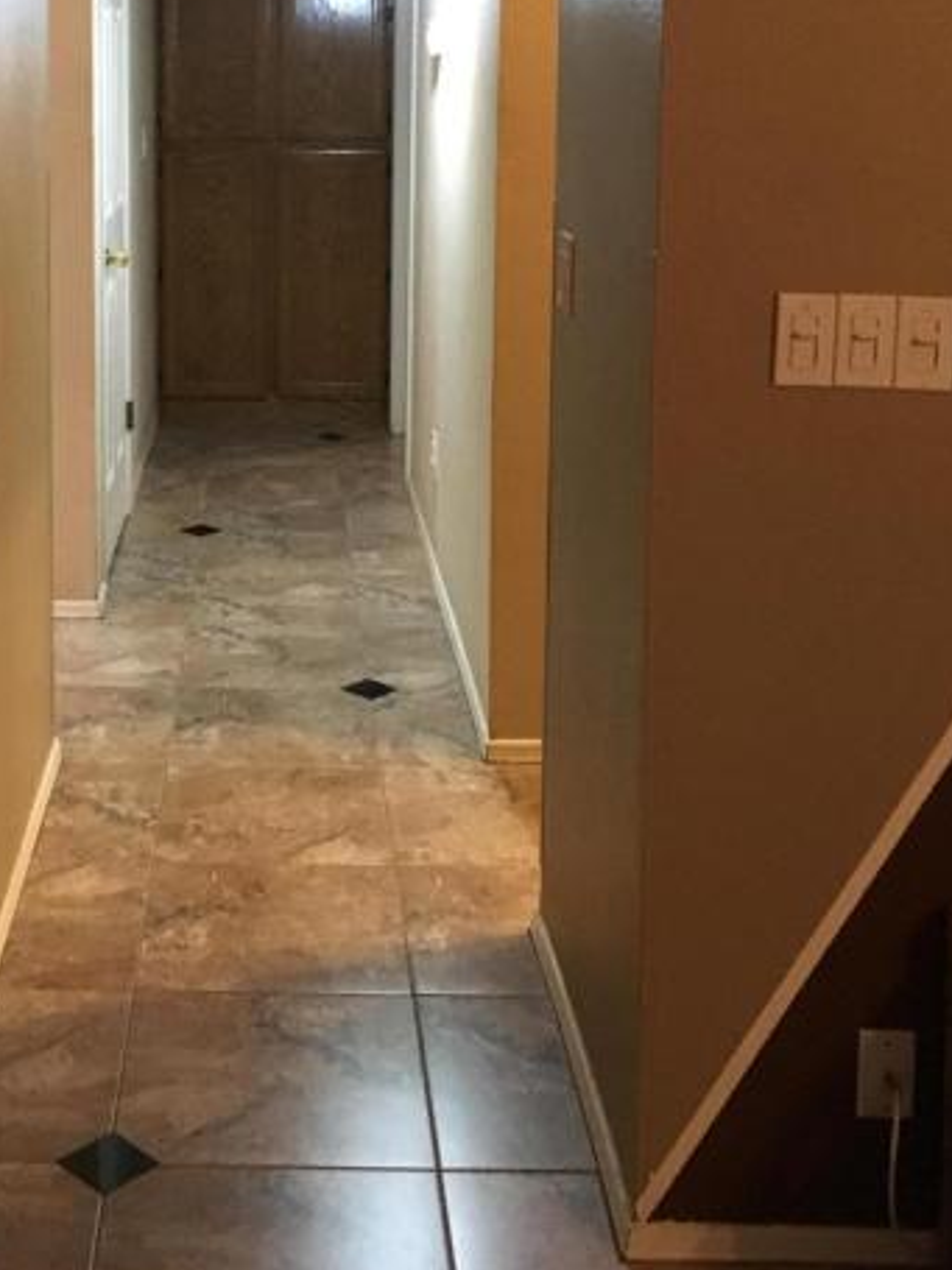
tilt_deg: -4.0
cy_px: 223
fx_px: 1798
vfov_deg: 37.3
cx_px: 207
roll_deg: -1.1
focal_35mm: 49
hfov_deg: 29.1
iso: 250
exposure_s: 1/15
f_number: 2.2
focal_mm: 4.15
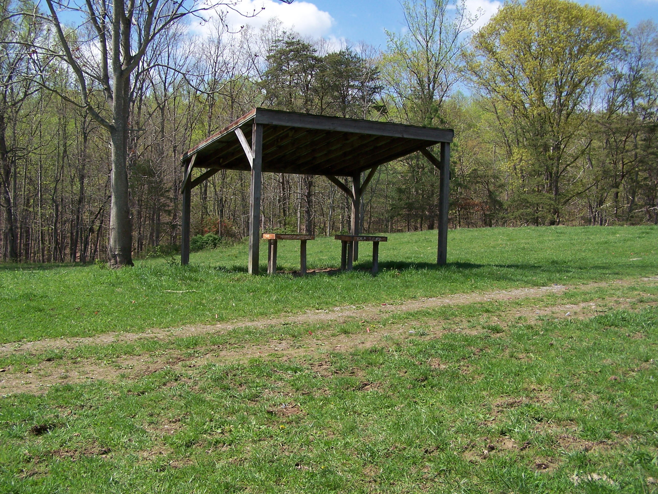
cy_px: 247
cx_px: 329
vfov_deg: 37.7
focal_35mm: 38
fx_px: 722
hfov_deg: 49.0
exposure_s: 1/640
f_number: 4
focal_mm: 6.3
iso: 80
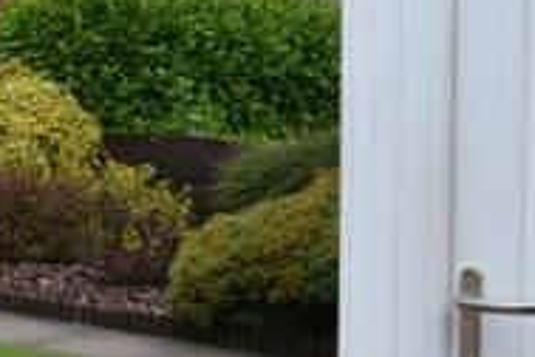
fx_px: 1857
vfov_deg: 10.9
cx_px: -236
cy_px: 288
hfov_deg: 15.3
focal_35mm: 125
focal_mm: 24
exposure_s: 1/200
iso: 100
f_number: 7.1
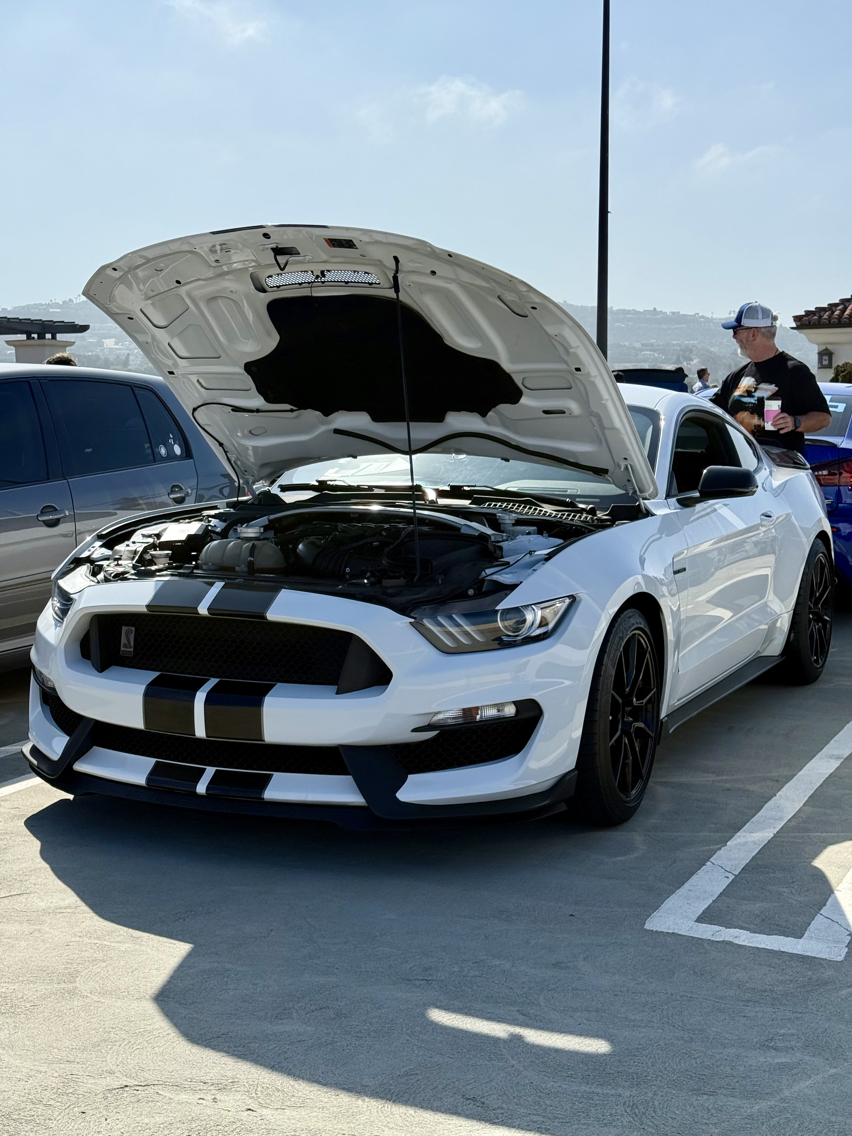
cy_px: 568
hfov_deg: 30.3
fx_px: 1575
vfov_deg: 39.7
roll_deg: -0.3
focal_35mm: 48
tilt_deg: -7.2
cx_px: 426
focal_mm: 6.76
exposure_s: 1/8772
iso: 80
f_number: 1.78
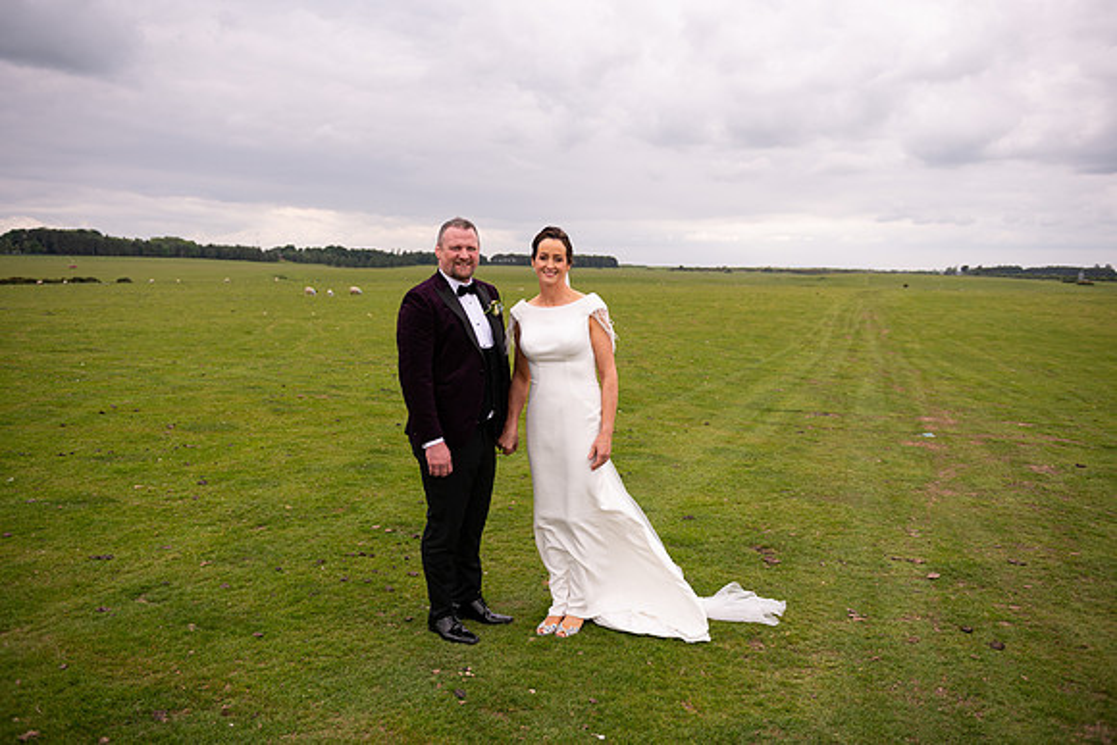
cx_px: 558
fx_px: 962
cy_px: 372
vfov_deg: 42.3
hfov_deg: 60.3
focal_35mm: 31
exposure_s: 1/320
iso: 64
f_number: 3.5
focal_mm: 31
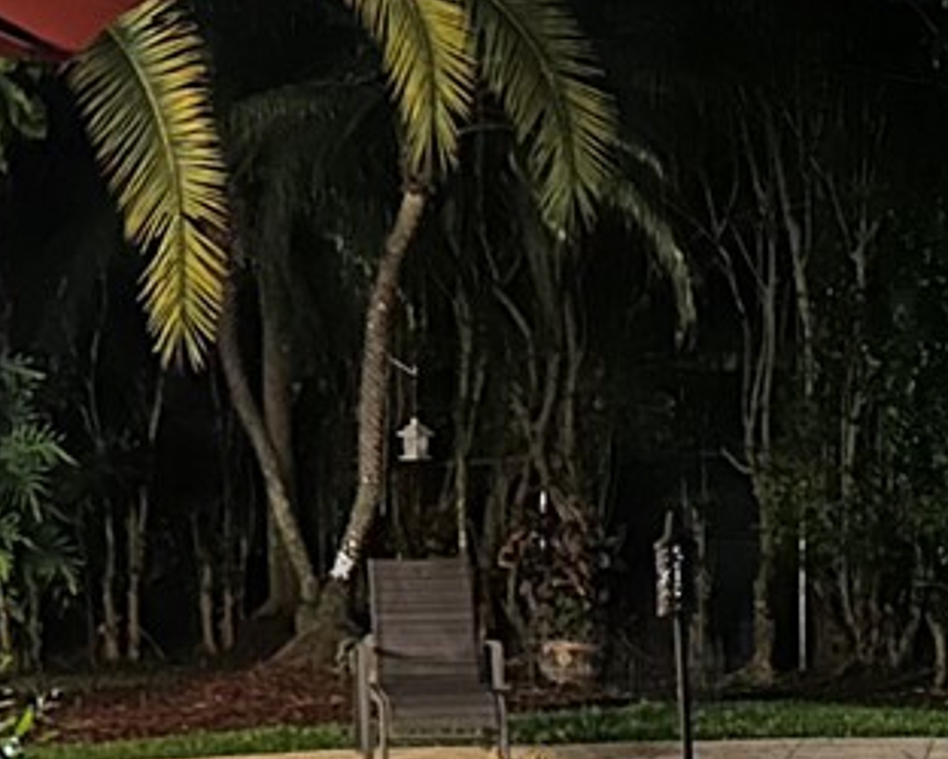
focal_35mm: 130
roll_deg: +0.2
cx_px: 845
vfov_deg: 11.9
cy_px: 571
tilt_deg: -2.2
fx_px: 3650
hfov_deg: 14.7
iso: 640
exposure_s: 1/9
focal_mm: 5.7
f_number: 1.5
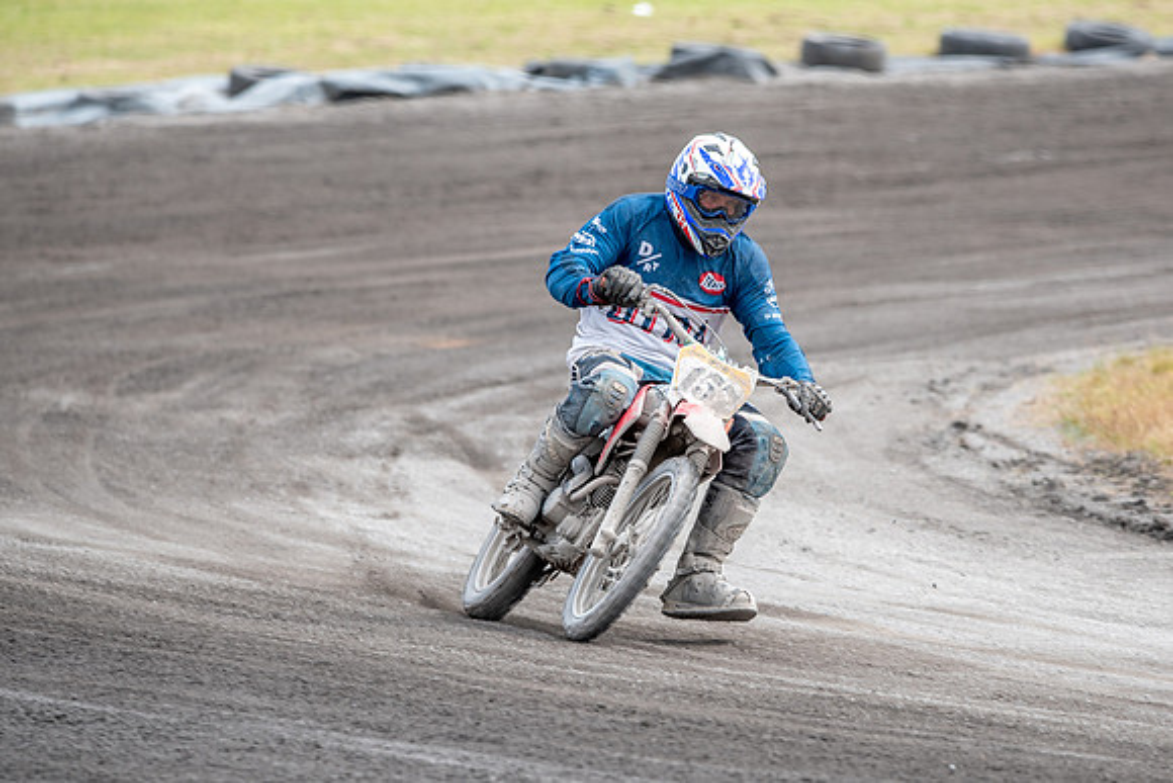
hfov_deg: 4.0
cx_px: 686
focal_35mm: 519
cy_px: 418
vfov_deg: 2.7
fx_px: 16909
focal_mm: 350
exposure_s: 1/400
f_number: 5.6
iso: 200
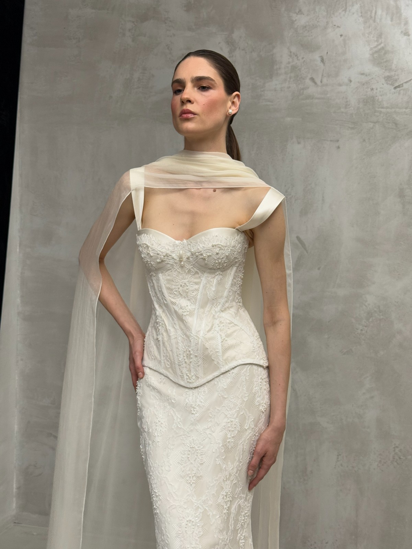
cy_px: 274
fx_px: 762
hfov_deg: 30.3
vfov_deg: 39.7
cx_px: 206
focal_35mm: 48
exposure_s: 1/63
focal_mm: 6.76
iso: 100
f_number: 1.78
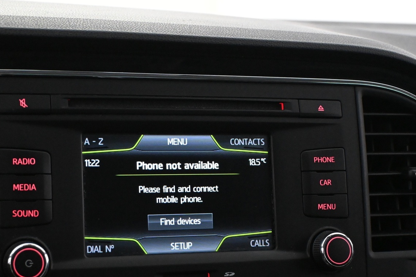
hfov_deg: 29.8
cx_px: 167
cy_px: 166
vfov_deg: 20.2
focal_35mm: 67
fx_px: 778
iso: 6400
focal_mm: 31.5
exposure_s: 1/60
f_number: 5
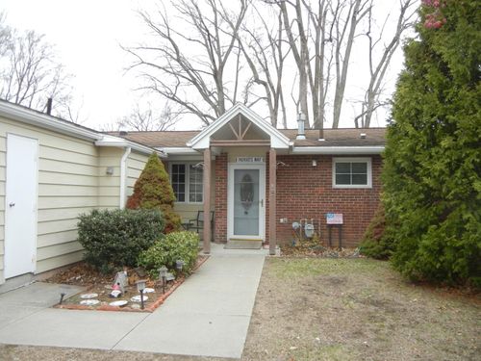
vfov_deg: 46.8
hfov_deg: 60.0
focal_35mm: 30
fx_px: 417
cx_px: 240
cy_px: 180
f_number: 3.5
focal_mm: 5.4
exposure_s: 1/338
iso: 230
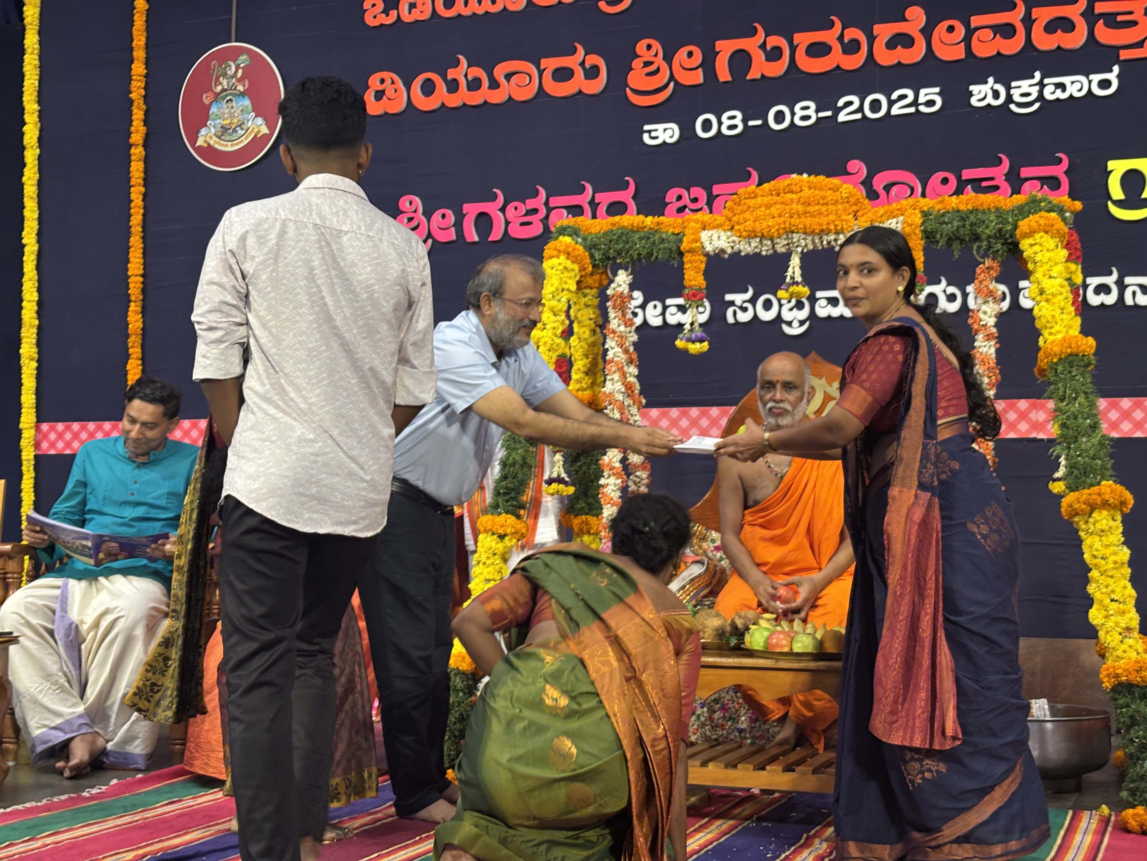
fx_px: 1723
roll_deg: +1.6
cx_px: 574
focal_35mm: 52
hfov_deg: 36.8
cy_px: 430
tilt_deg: +4.8
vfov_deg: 28.0
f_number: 1.6
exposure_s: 1/51
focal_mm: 5.96
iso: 40
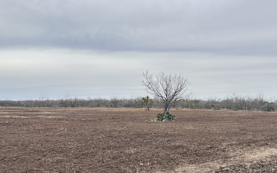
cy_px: 74
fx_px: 294
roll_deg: -0.4
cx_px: 160
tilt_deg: +9.0
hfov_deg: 50.2
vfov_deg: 32.7
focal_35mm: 39
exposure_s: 1/1393
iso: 80
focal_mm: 6.86
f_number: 1.78
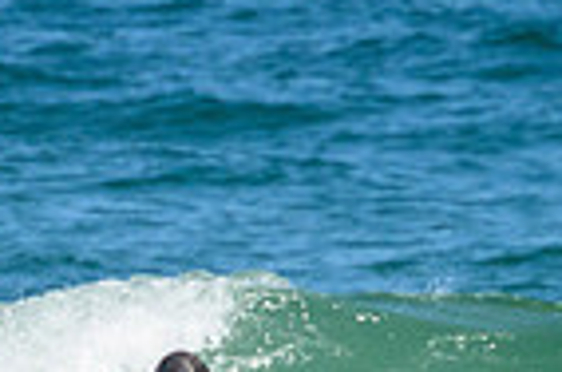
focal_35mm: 3770
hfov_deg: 0.5
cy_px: 409
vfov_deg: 0.4
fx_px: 58722
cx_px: 129
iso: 1100
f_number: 11
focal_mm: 800
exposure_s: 1/2000
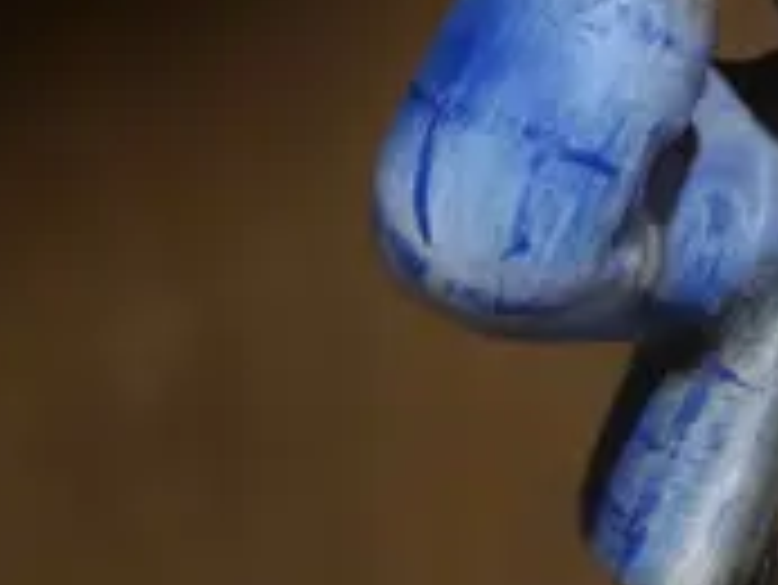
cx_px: 1547
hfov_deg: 6.7
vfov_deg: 5.2
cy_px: 587
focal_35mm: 284
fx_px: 6387
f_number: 5.2
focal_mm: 24
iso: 800
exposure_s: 1/60
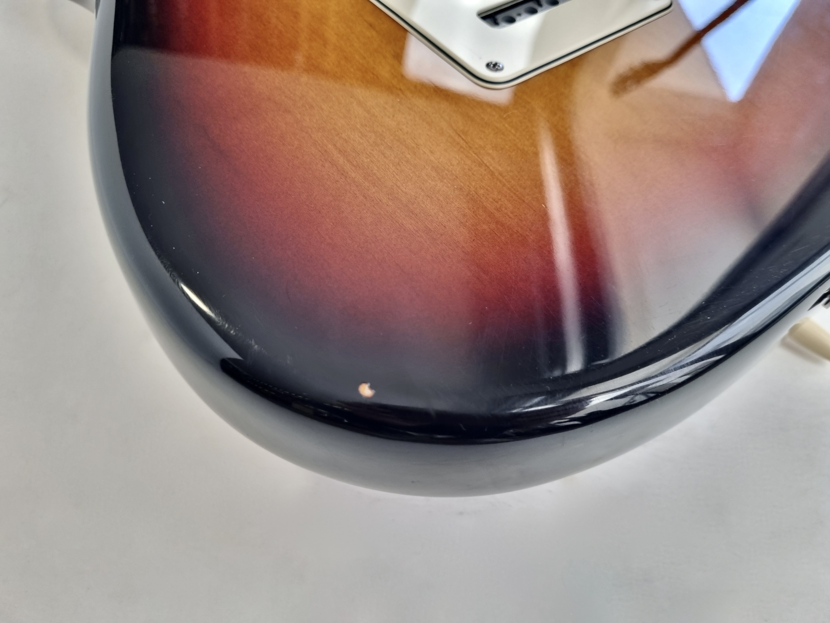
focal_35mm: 26
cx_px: 415
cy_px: 312
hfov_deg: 67.3
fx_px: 623
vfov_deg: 53.1
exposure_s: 1/100
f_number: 1.8
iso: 200
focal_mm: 5.4
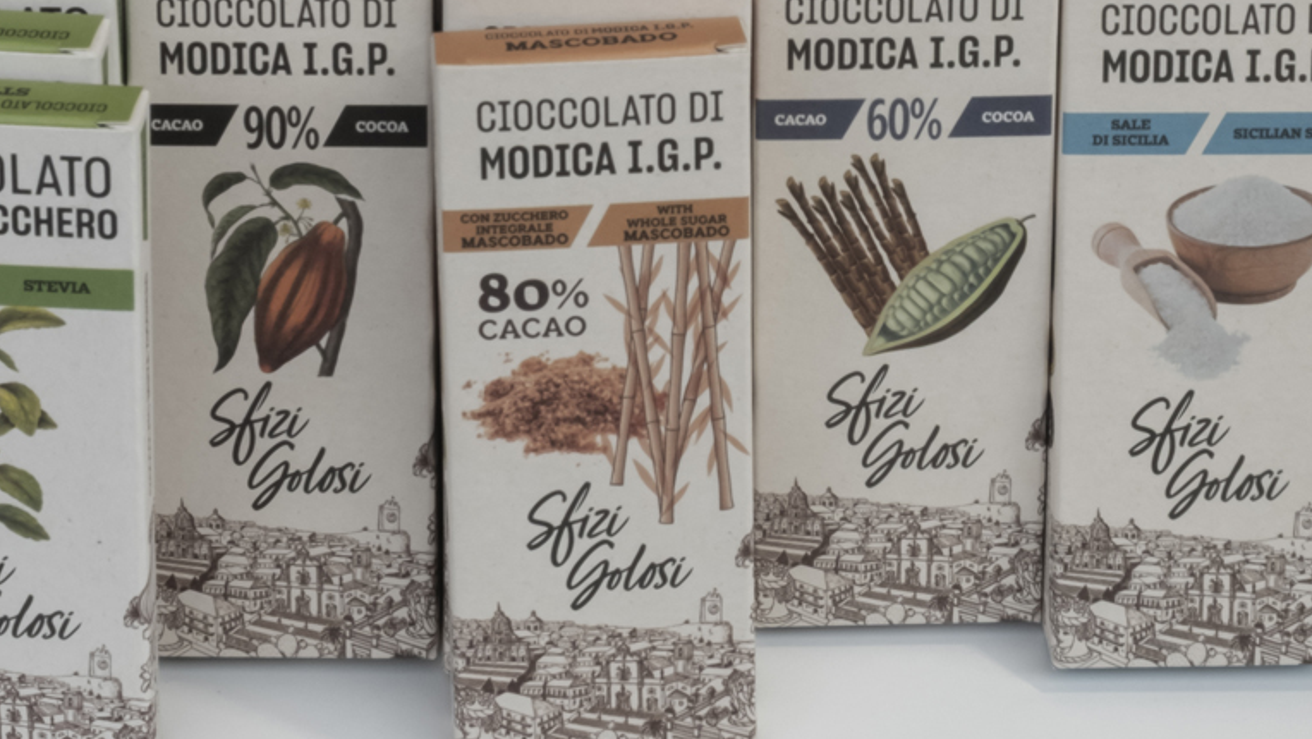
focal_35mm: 111
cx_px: 658
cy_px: -218
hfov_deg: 19.3
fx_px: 3862
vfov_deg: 10.7
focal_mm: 35.8
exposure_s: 1/125
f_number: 18
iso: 800
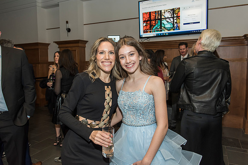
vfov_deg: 47.3
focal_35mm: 27
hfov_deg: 66.5
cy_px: 78
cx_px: 117
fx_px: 189
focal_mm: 26
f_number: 4
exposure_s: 1/100
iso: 1250
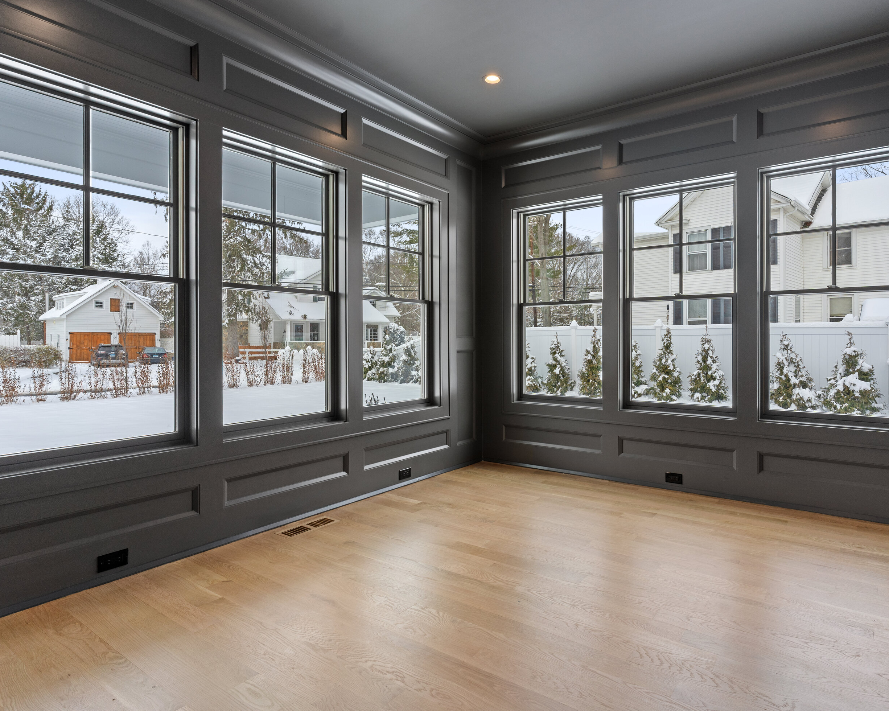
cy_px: 342
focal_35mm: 20
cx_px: 501
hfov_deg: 80.0
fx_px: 526
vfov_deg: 68.1
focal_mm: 17
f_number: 8
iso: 320
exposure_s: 1/25
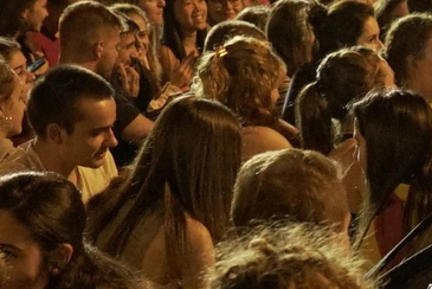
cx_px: 662
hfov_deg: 9.8
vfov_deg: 6.8
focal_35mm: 203
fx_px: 2438
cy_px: 165
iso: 6400
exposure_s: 1/125
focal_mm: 37
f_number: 4.5
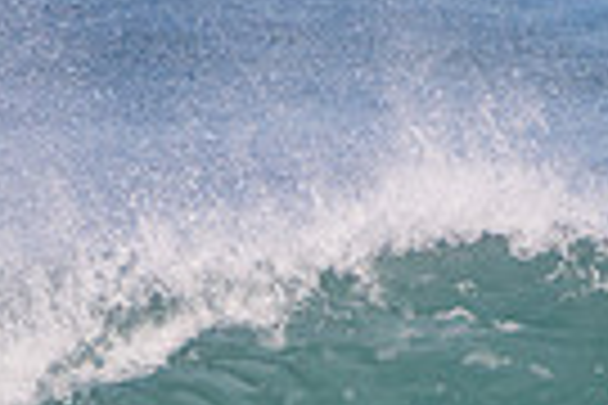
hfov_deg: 0.8
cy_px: 668
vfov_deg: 0.5
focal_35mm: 2573
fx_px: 43452
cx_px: 347
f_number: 5.6
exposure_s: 1/1250
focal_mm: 400
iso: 220
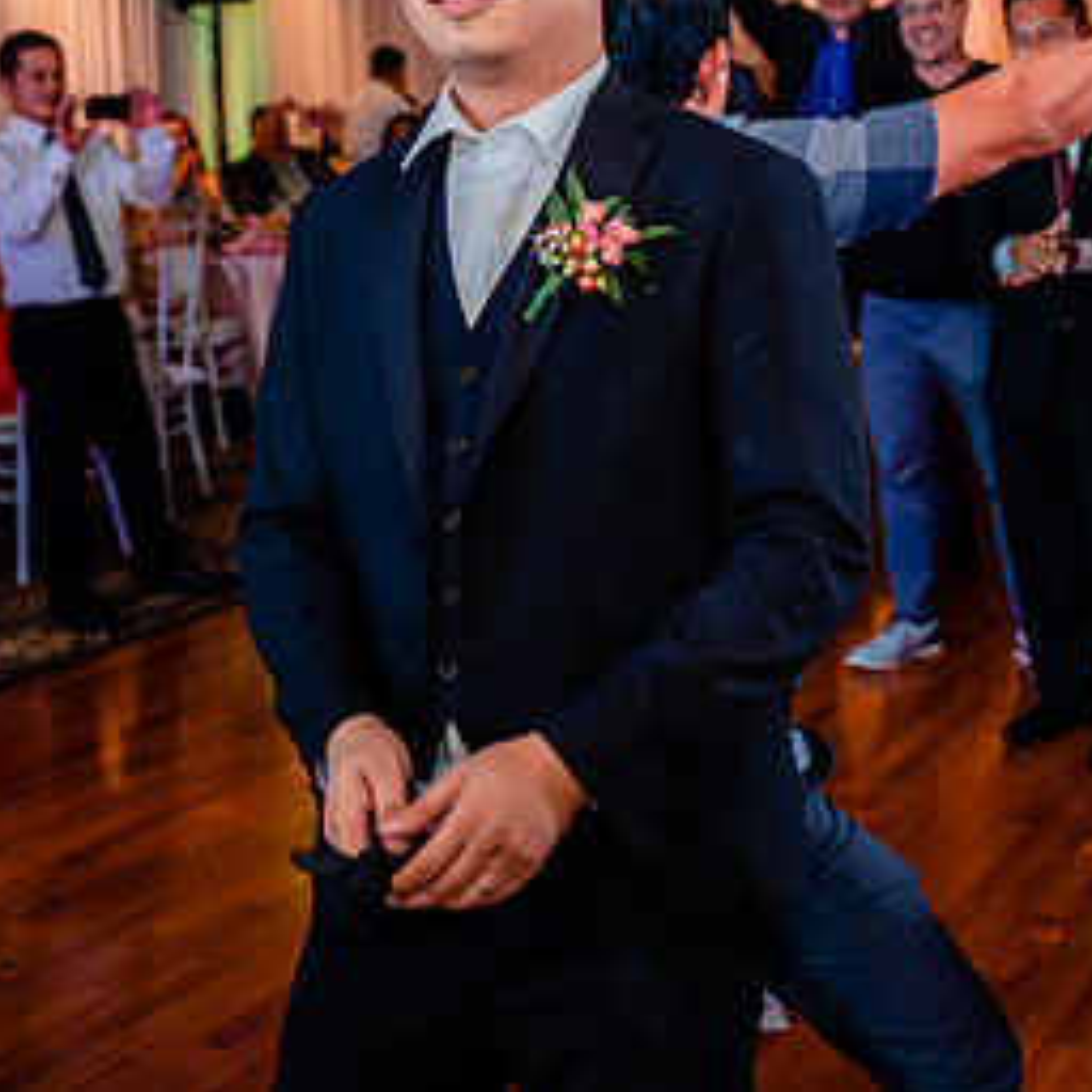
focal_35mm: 54
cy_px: 271
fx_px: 1927
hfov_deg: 30.7
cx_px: 913
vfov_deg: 31.1
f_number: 3.5
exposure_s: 1/160
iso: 1000
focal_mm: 28
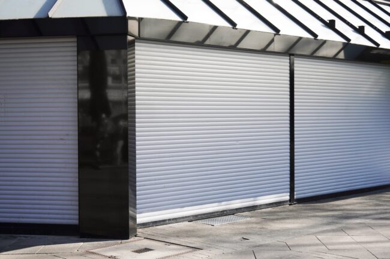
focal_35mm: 58
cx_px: 195
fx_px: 634
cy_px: 130
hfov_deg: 34.2
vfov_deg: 23.2
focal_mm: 39
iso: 100
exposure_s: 1/125
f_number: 8
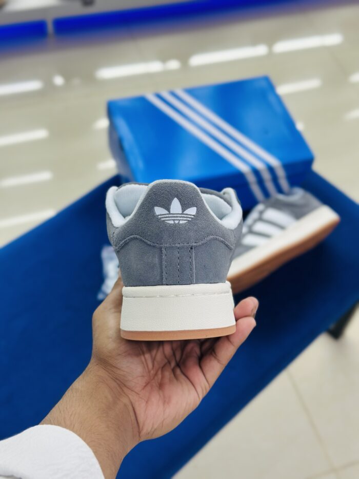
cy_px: 240
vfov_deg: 39.7
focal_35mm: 48
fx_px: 664
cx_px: 180
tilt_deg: -55.3
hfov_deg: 30.3
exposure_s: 1/100
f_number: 1.78
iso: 64
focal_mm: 6.86
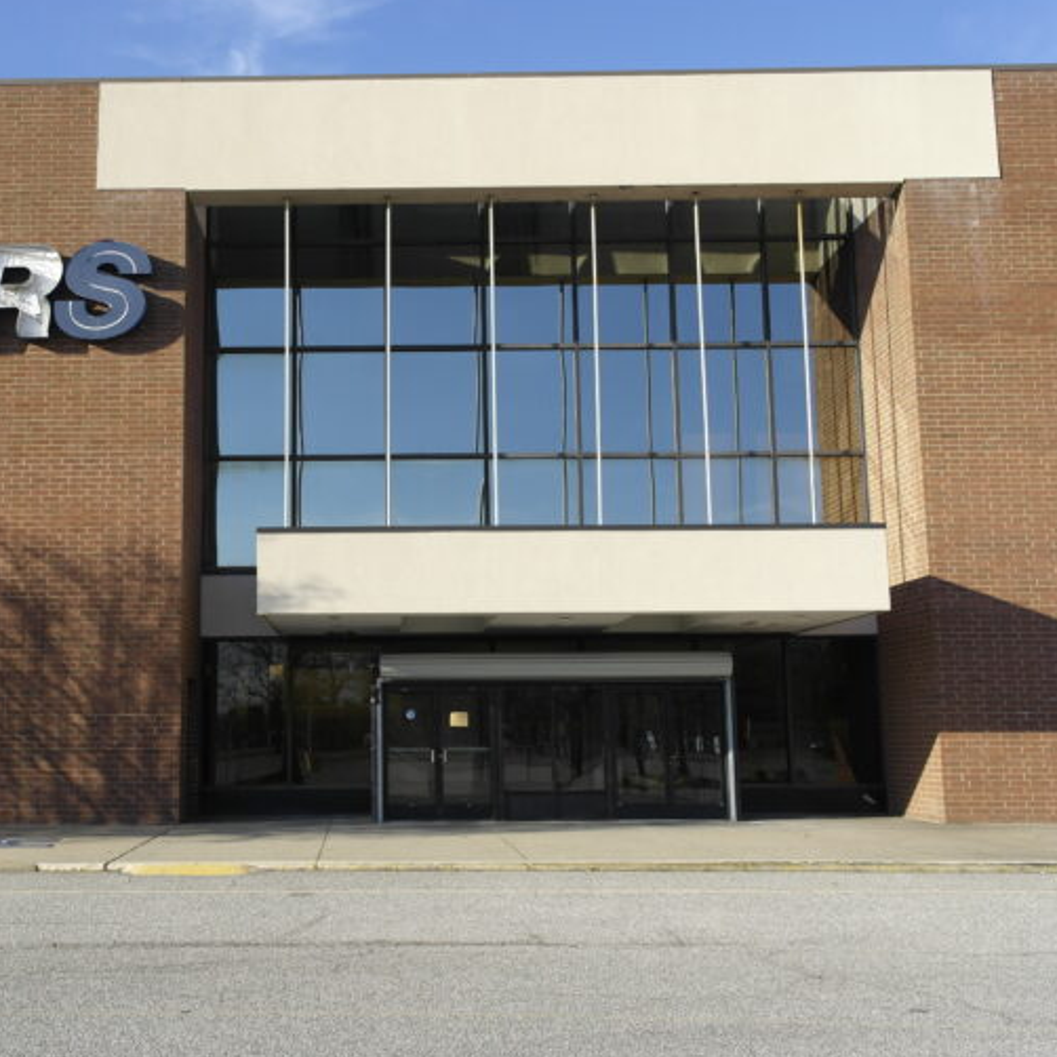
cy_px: 528
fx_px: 1347
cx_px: 350
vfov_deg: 42.8
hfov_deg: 42.2
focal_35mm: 39
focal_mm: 20
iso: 100
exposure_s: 1/250
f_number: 6.3
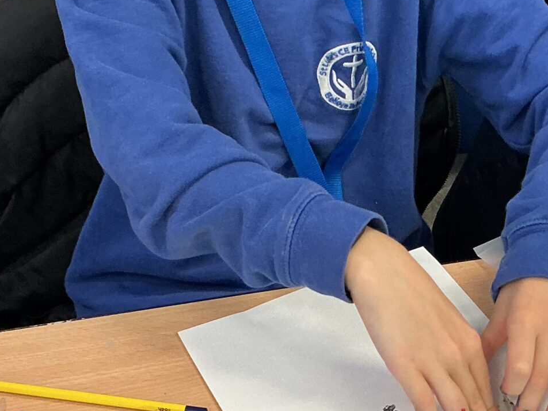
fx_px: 1235
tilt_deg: -40.3
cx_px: 336
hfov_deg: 25.0
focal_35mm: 78
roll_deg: +0.5
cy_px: 185
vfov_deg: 18.9
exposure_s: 1/60
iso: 125
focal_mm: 3
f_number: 1.8
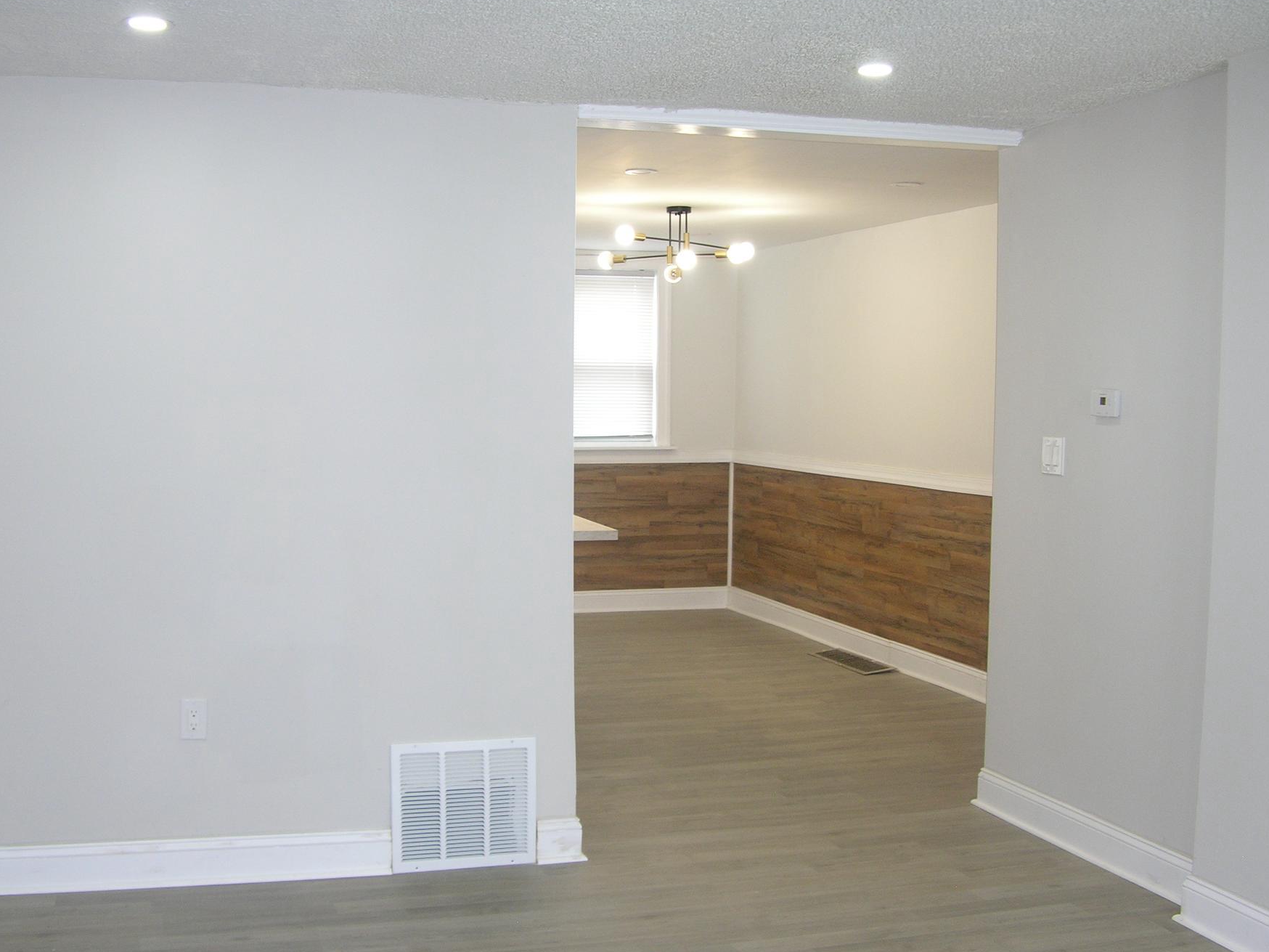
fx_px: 1503
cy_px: 536
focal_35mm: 41
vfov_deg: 35.1
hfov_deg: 45.7
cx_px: 568
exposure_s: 1/30
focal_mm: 8.9
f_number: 2.8
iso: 100
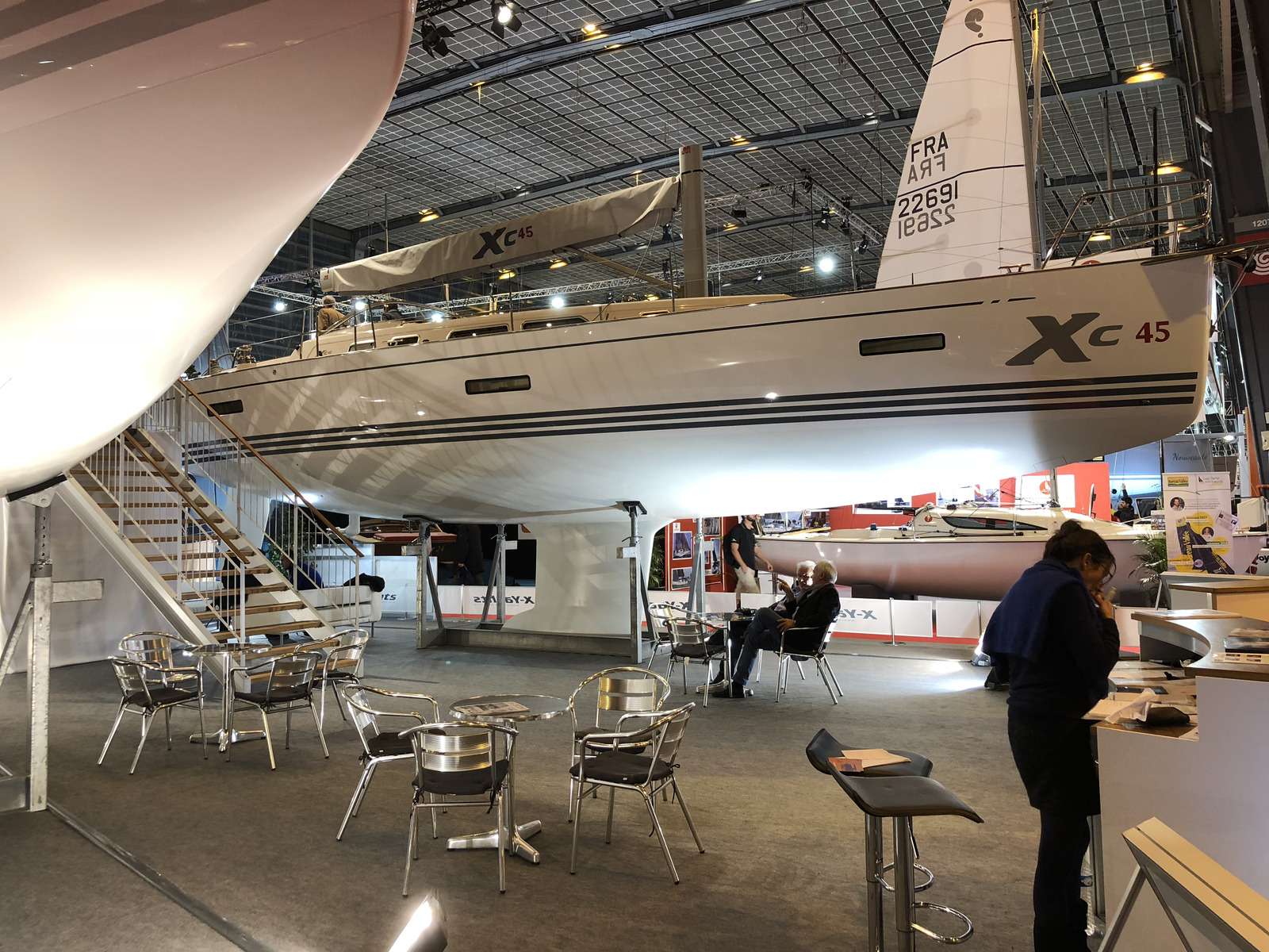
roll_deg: +1.6
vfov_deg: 49.7
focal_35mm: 28
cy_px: 476
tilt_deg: +3.0
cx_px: 634
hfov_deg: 63.4
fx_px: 1026
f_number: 1.8
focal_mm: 4
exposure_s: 1/20
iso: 40
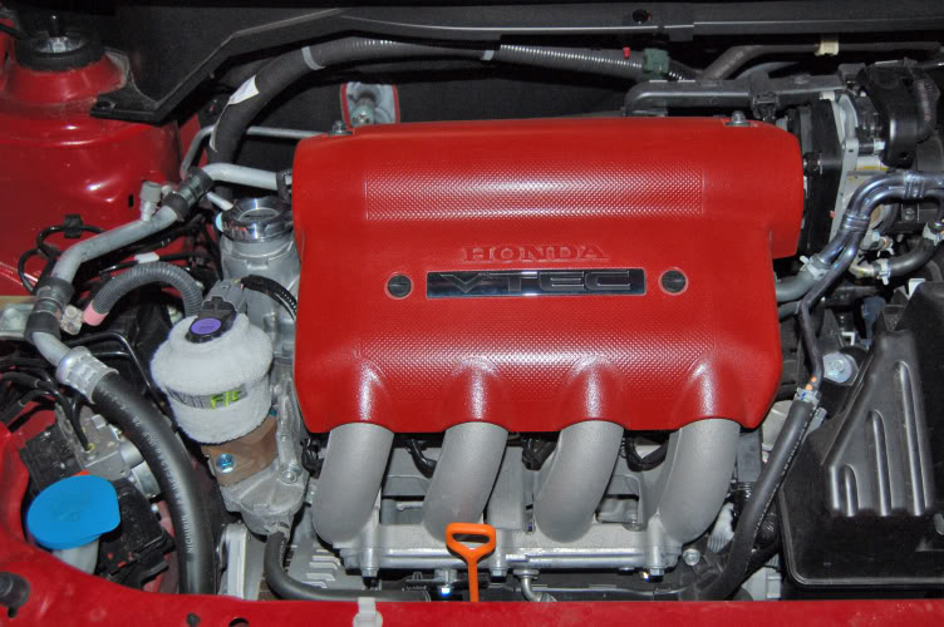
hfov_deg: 49.6
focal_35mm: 39
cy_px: 314
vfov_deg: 34.1
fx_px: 1022
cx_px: 472
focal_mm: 26
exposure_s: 1/60
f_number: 4.2
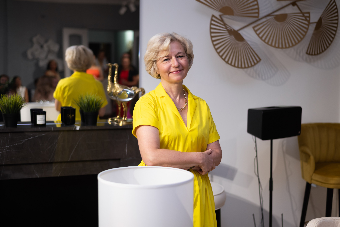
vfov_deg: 27.0
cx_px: 170
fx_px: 472
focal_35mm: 50
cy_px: 114
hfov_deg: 39.6
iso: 160
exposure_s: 1/200
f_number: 2.2
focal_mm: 50
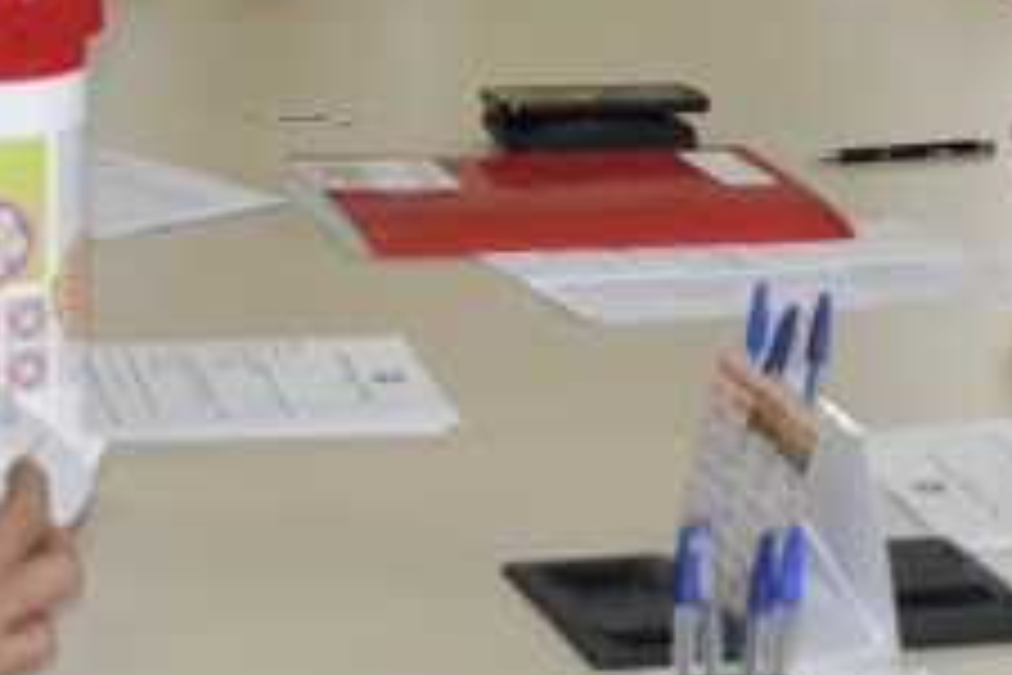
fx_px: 5612
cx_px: 999
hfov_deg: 10.2
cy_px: 16
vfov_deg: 6.9
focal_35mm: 200
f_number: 4.5
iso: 400
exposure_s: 1/200
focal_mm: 25
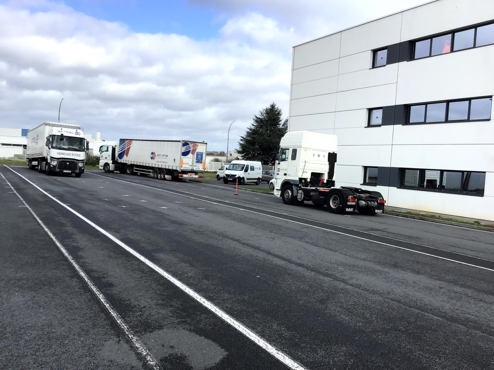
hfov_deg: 58.4
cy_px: 185
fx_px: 442
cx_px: 247
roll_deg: -1.3
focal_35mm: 31
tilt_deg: -4.7
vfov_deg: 45.4
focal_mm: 3.3
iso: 25
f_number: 2.4
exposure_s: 1/806
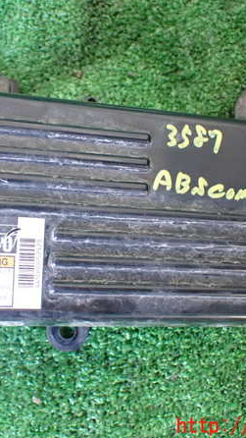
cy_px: 218
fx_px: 510
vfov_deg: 46.4
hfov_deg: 27.1
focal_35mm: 44
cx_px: 104
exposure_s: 1/40
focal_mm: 5.4
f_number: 2.3
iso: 800
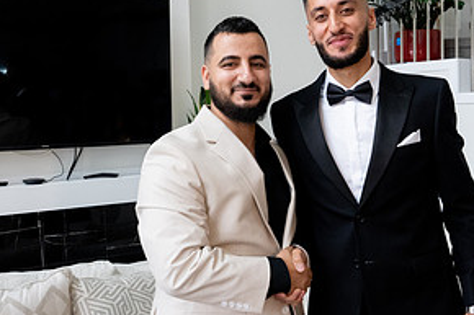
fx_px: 632
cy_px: 164
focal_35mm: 48
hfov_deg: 41.0
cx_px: 275
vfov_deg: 28.0
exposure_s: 1/160
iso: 5000
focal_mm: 24
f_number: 9
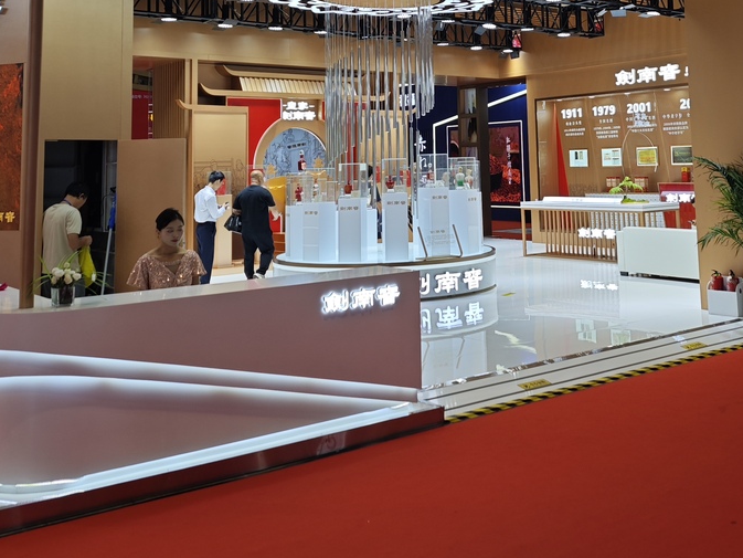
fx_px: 880
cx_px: 446
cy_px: 86
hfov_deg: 45.5
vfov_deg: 33.8
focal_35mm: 41
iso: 50
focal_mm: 6.55
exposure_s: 1/462
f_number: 1.6
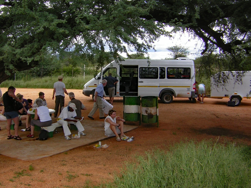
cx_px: 126
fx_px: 261
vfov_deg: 39.7
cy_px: 94
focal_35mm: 36
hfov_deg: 51.4
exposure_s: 1/175
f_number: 5.2
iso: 50
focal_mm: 4.7
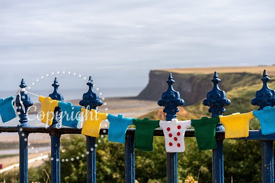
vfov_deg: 18.7
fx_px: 558
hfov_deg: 27.7
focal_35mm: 73
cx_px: 138
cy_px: 92
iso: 100
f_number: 5.6
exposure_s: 1/800
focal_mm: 73
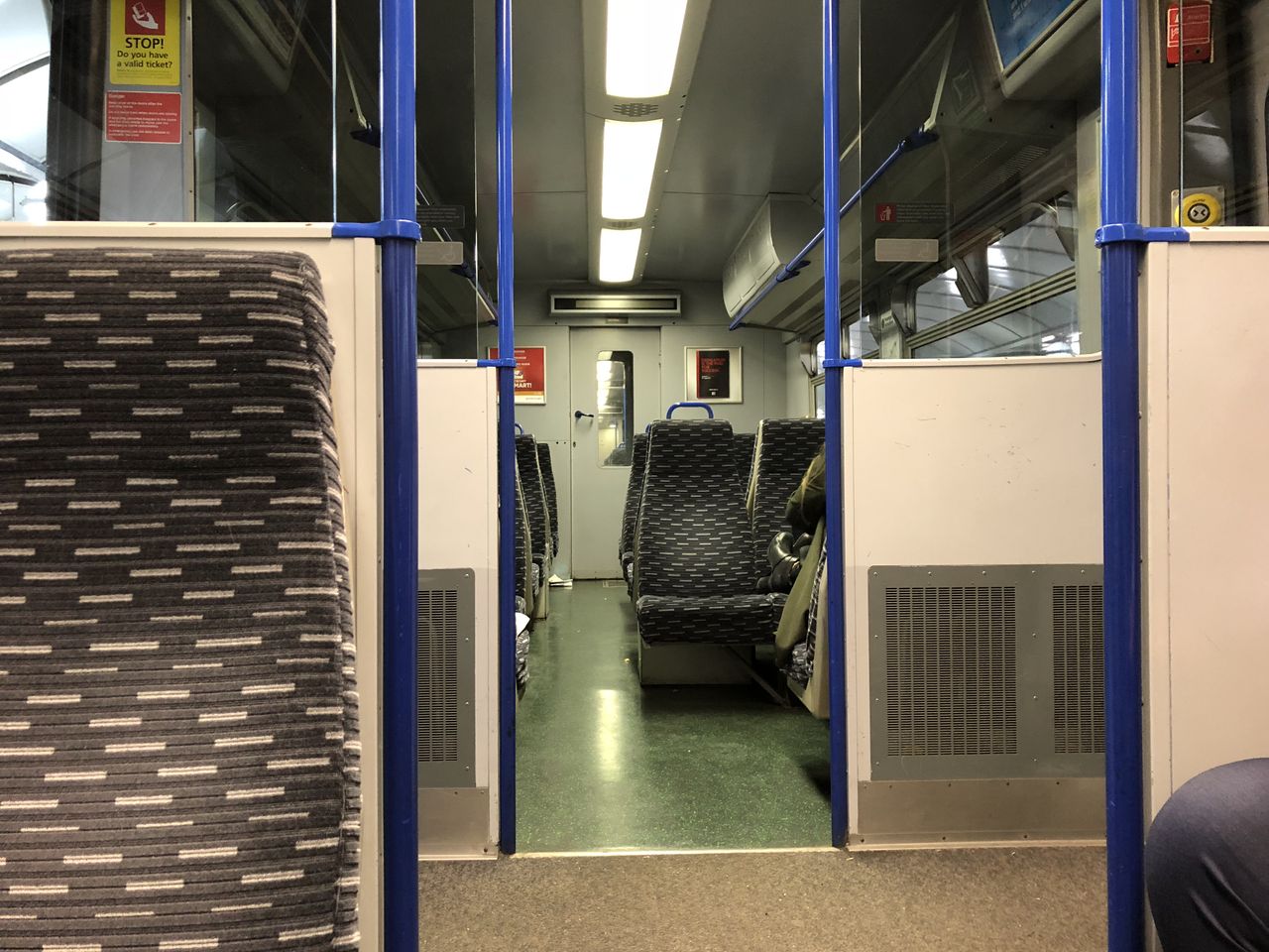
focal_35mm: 29
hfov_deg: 61.7
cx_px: 634
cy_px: 476
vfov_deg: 48.2
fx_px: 1063
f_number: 1.8
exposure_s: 1/9
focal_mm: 3.99
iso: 100
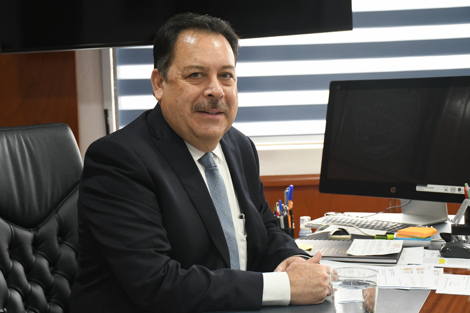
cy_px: 156
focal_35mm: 75
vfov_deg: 18.2
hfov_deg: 27.0
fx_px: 979
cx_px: 235
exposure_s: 1/125
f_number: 5.6
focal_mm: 50
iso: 4000
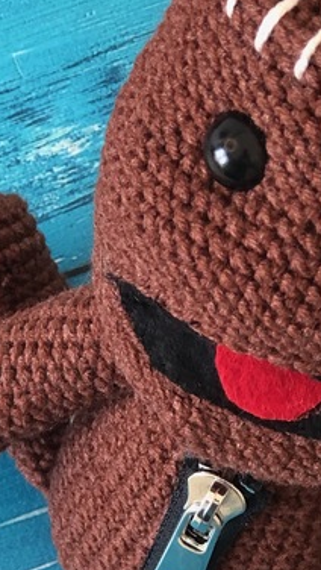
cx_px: 156
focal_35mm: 165
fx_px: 2492
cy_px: 376
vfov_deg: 13.0
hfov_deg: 7.4
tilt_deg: -79.7
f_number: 2.8
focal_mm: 6.6
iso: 50
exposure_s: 1/30
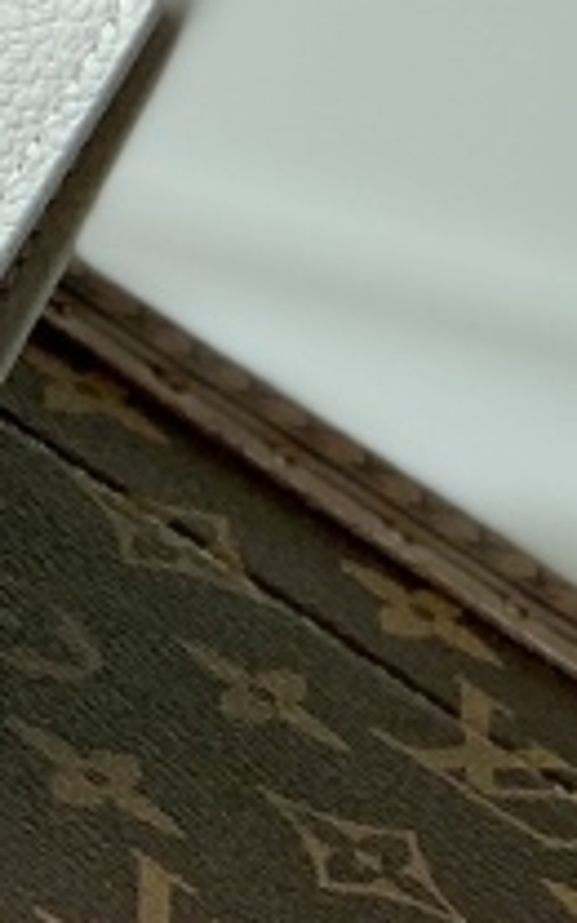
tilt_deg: -16.3
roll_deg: -25.4
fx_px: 9611
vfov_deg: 5.5
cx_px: -599
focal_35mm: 382
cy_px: -395
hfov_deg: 3.4
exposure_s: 1/224
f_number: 2.4
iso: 16
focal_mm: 6
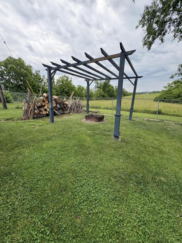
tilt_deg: -15.0
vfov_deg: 102.1
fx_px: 98
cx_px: 91
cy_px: 122
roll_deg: +2.2
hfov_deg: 85.7
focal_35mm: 14
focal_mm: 2.22
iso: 64
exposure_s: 1/756
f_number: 2.2
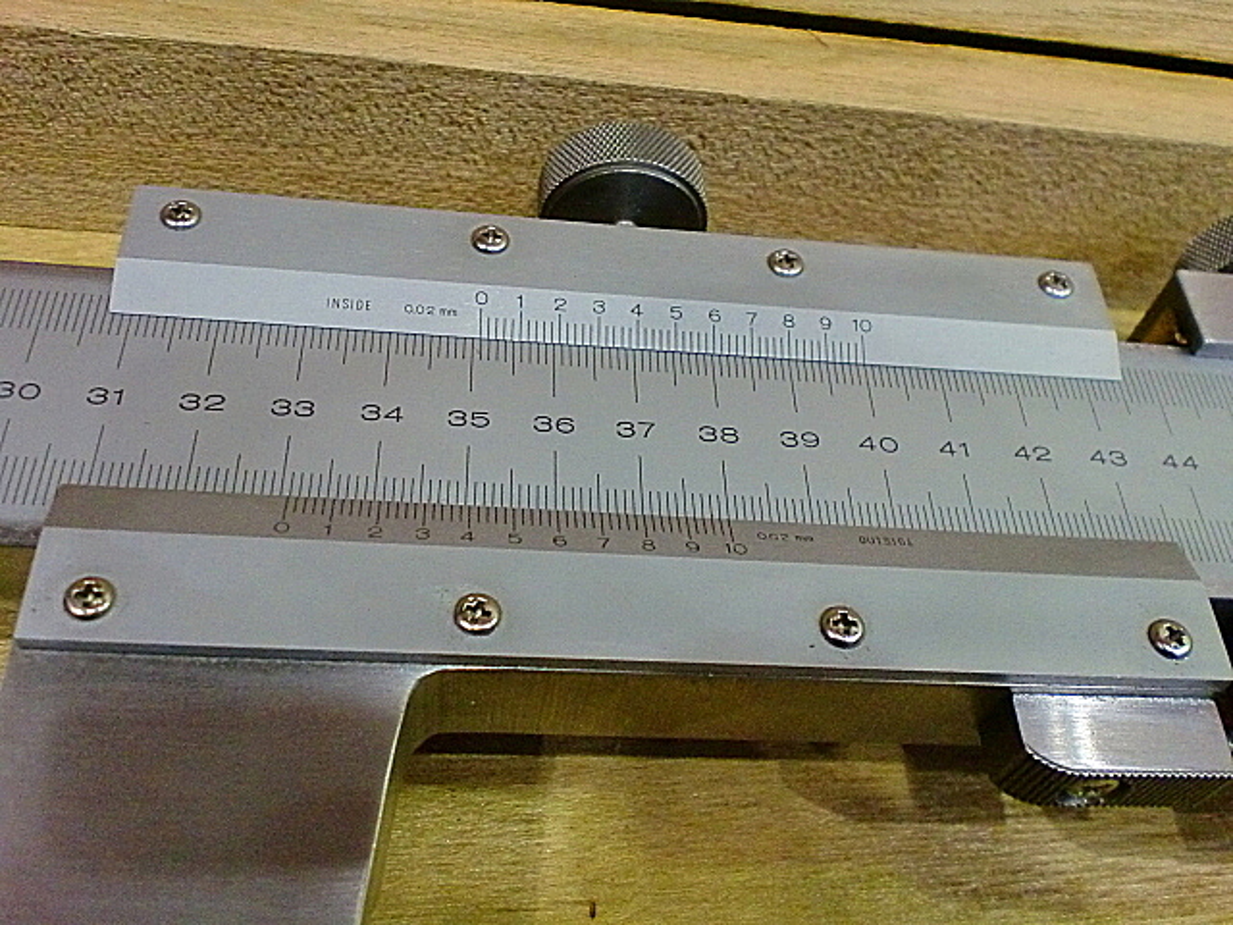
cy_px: 462
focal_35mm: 35
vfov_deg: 40.7
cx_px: 616
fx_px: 1247
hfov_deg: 52.6
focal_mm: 6.3
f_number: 3.1
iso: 500
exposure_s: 1/60
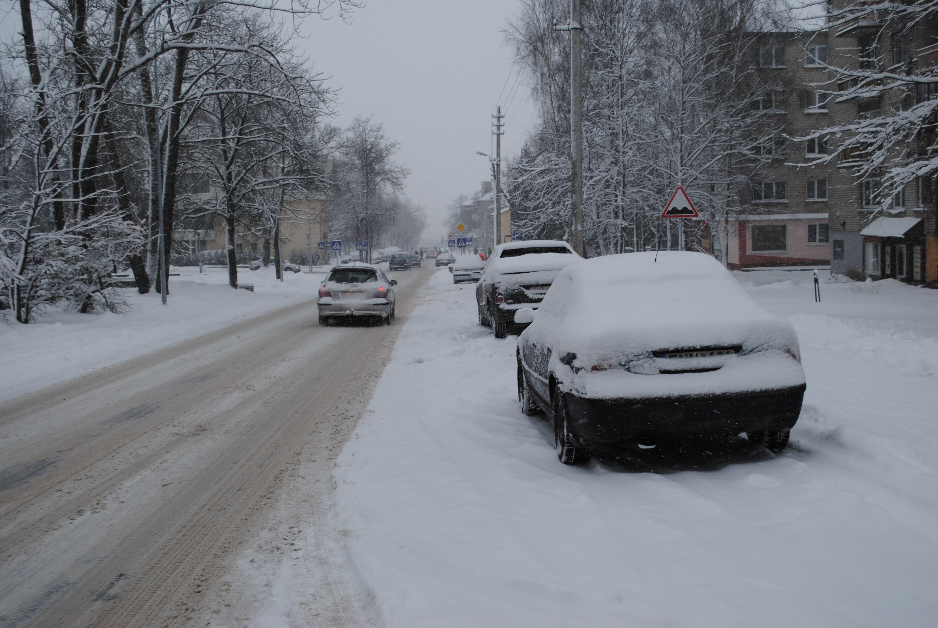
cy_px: 314
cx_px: 469
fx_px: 1096
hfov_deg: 46.3
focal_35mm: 42
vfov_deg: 32.0
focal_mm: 28
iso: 160
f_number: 5.6
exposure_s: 1/125
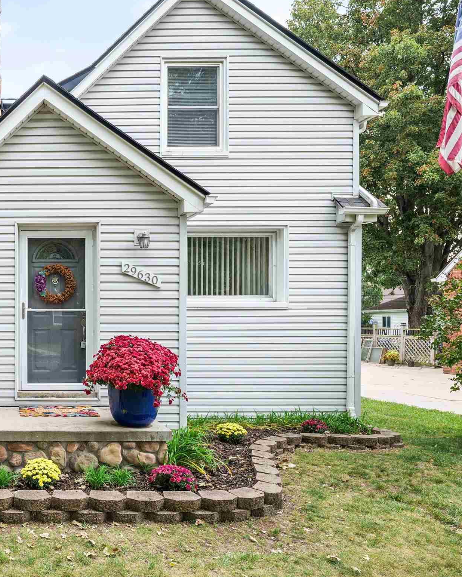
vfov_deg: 62.0
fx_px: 478
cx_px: -4
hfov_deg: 43.8
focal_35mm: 28
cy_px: 324
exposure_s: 1/15
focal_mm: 15
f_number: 7.1
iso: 100
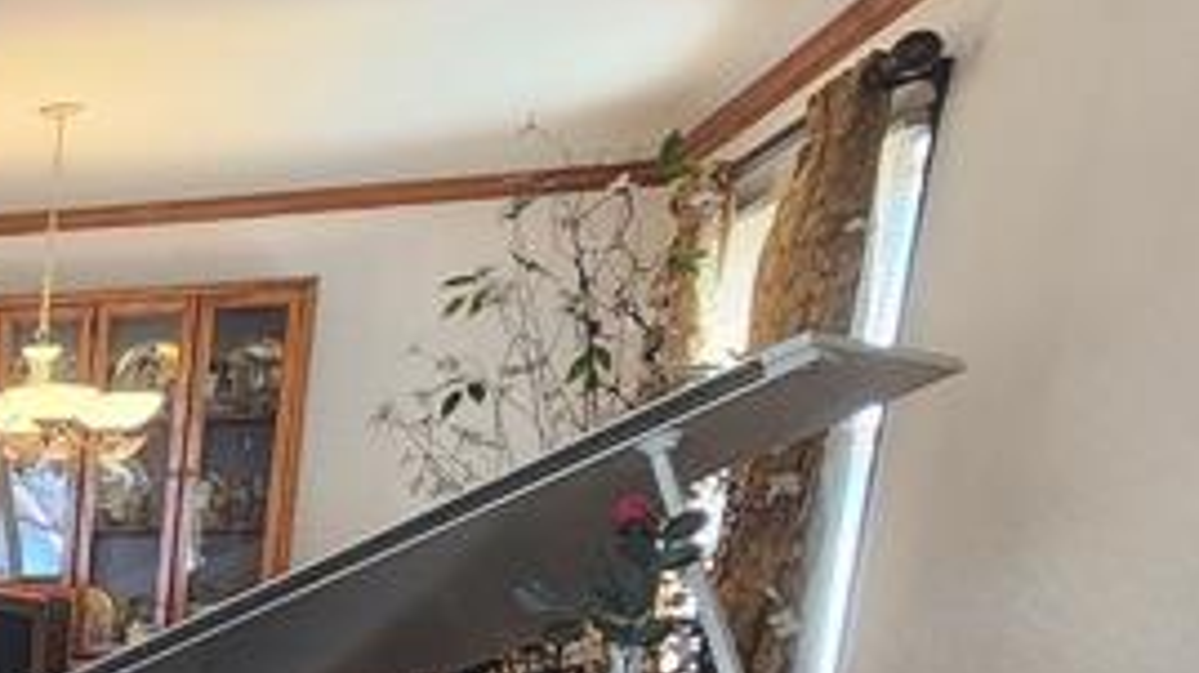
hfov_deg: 25.6
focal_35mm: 54
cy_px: 985
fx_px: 1716
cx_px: -709
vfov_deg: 19.6
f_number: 2.2
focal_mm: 2.2
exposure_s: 1/40
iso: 320
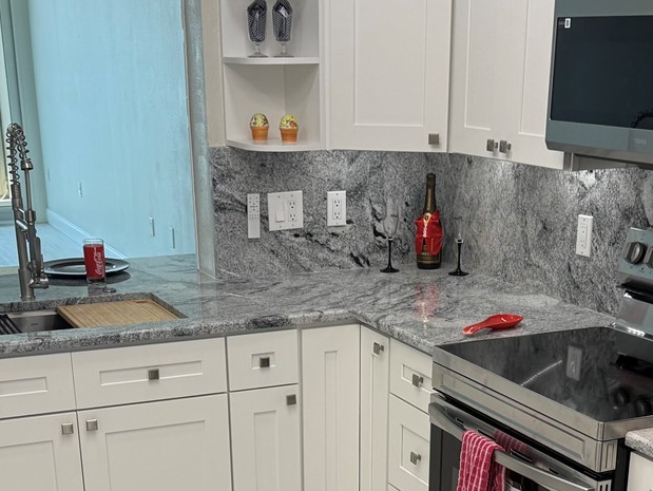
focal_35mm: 62
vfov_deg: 22.5
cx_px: 345
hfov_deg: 31.2
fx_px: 1170
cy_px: 520
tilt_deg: -21.2
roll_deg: +0.6
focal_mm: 6.76
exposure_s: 1/248
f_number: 1.78
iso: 100
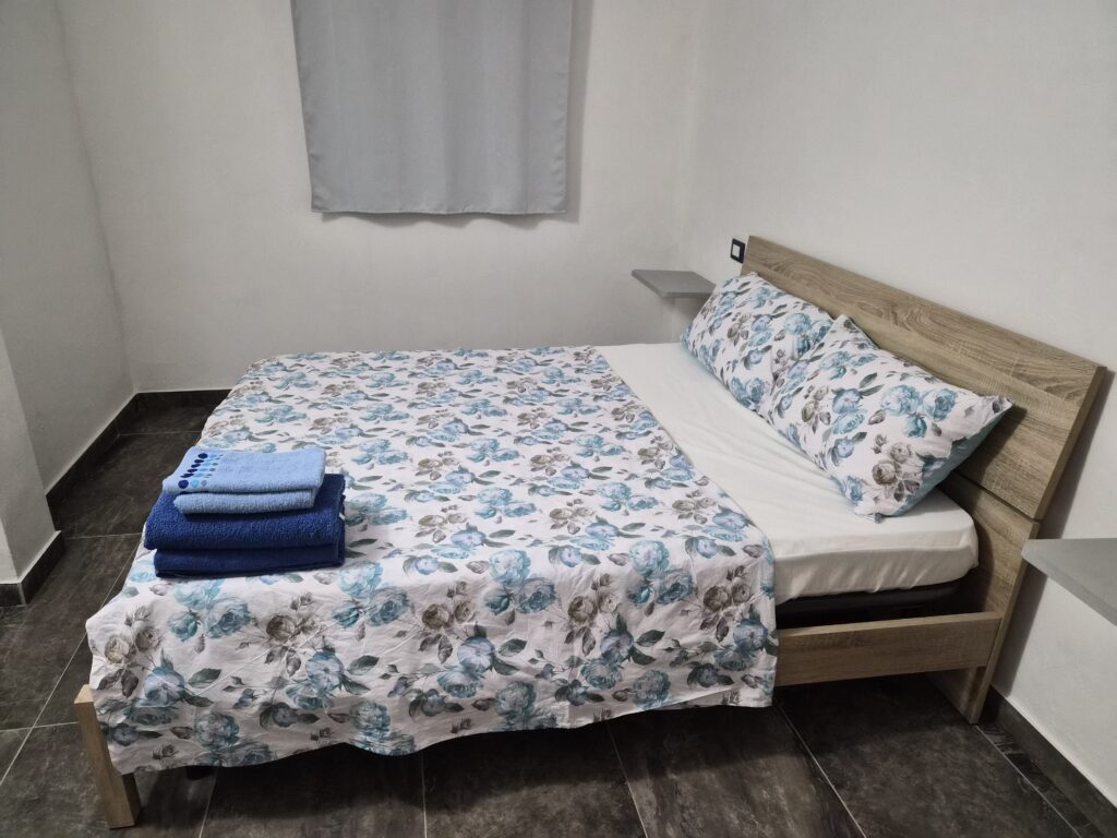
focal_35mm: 23
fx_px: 742
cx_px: 558
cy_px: 419
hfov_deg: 73.9
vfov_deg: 58.9
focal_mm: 5.4
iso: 1000
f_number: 1.8
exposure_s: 1/100
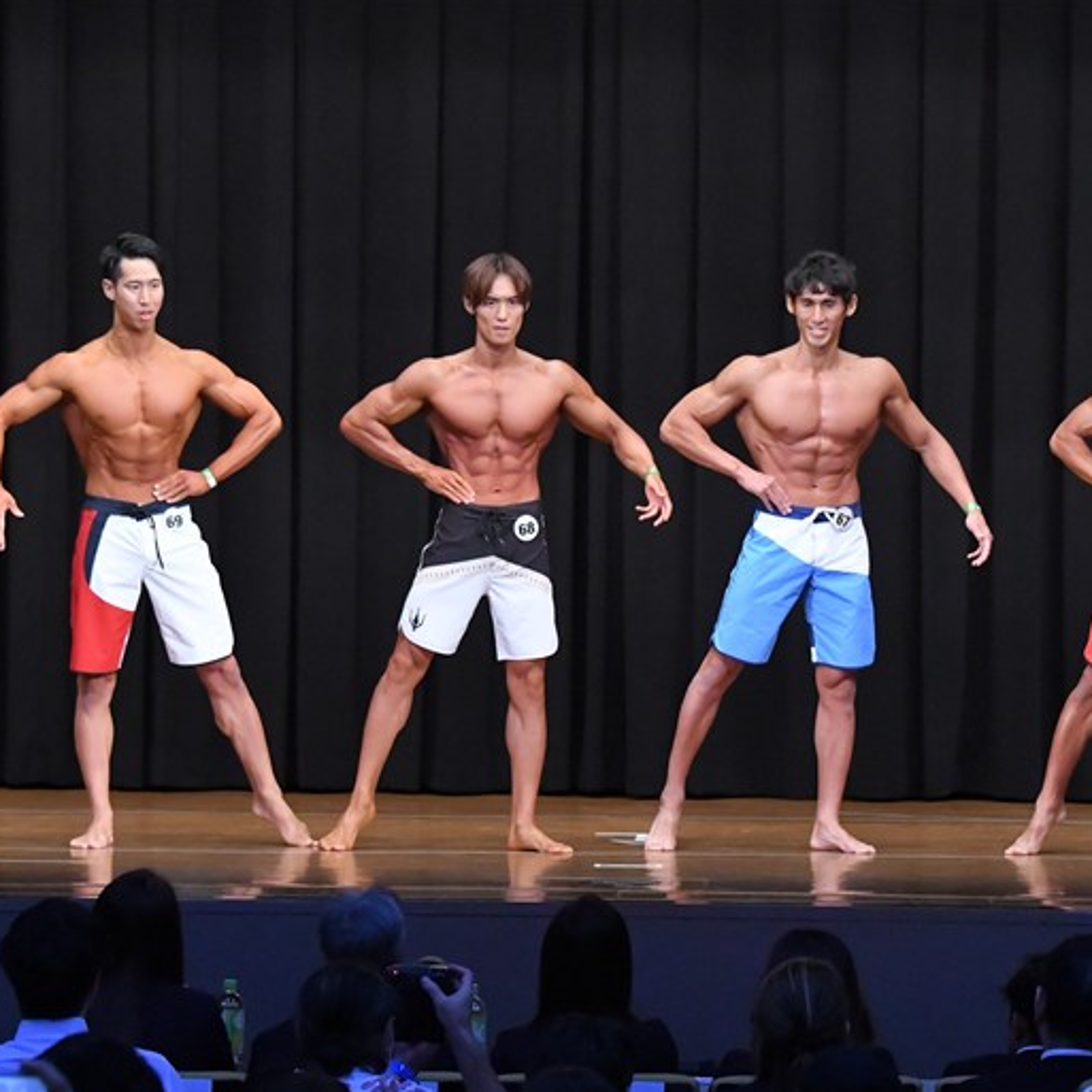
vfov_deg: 9.9
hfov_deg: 9.9
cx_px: 693
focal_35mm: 177
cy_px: 547
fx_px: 6317
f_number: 5.6
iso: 8000
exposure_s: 1/400
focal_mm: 92
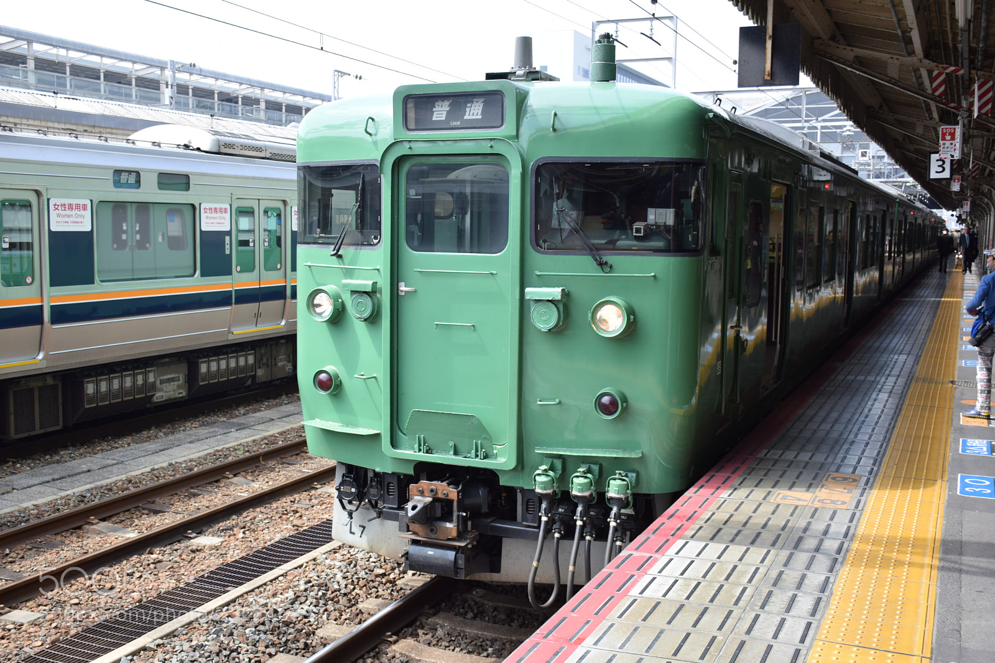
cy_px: 332
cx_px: 498
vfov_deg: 34.2
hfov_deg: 49.6
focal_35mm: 39
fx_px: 1078
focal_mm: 26
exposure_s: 1/160
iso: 100
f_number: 6.3
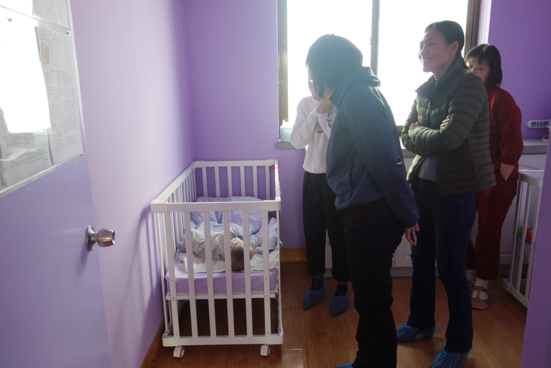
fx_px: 429
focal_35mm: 28
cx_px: 276
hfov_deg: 65.5
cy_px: 184
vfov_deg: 46.4
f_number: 1.8
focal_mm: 10.4
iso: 125
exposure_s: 1/80
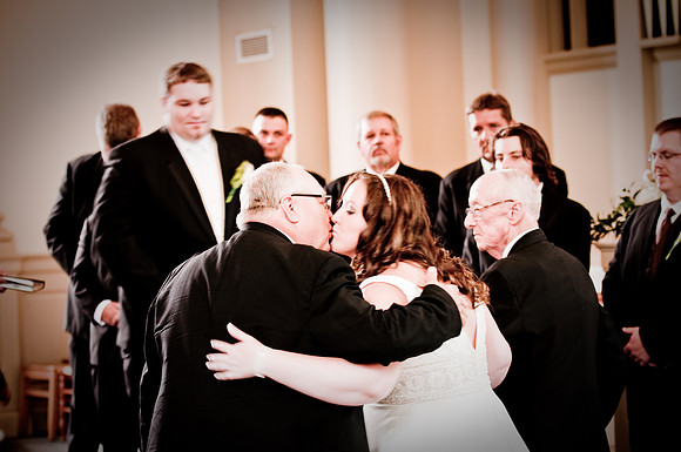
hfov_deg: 19.5
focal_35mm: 105
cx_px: 340
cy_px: 226
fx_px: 1983
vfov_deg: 13.0
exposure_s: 1/20
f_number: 2.8
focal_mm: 70
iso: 200
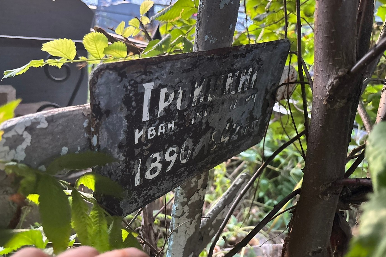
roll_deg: -8.6
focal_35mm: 28
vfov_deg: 46.3
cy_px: 114
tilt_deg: -16.8
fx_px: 300
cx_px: 192
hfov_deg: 65.5
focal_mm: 5.96
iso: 640
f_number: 1.6
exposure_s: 1/40
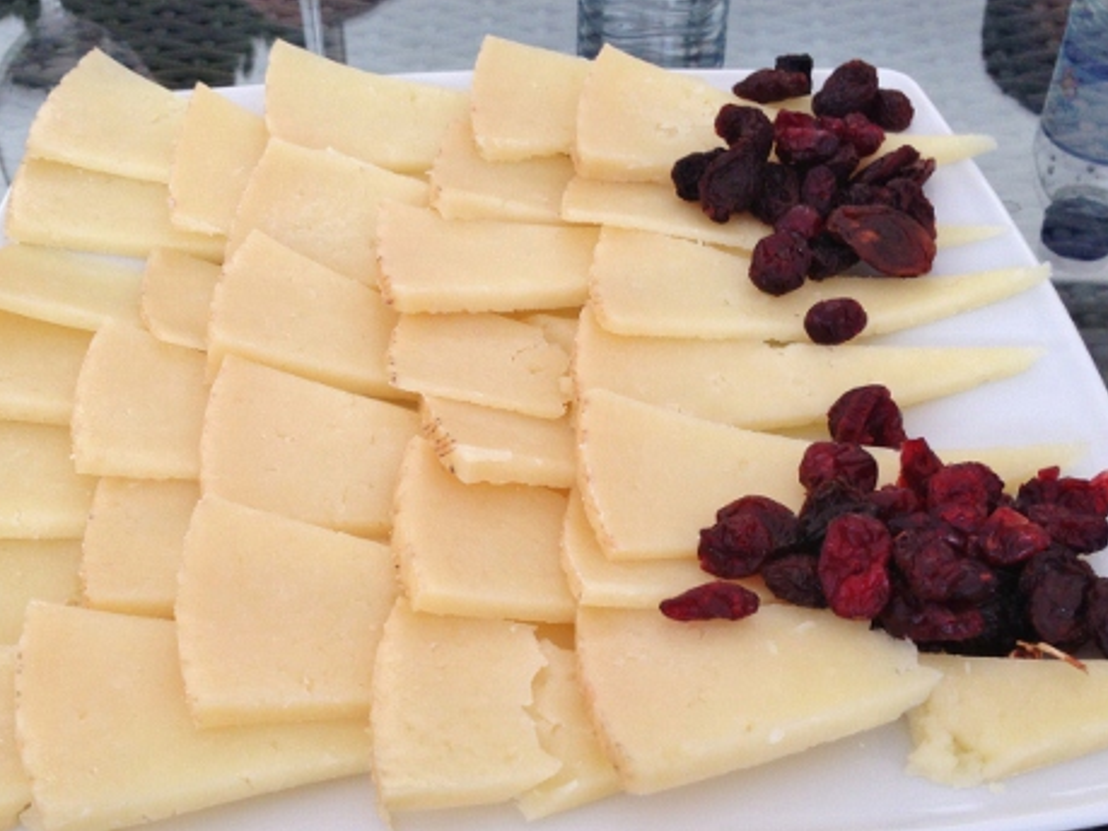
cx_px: 502
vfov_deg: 31.5
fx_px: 1472
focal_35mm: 46
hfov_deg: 41.2
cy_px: 464
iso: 80
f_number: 2.4
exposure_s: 1/20
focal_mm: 4.13
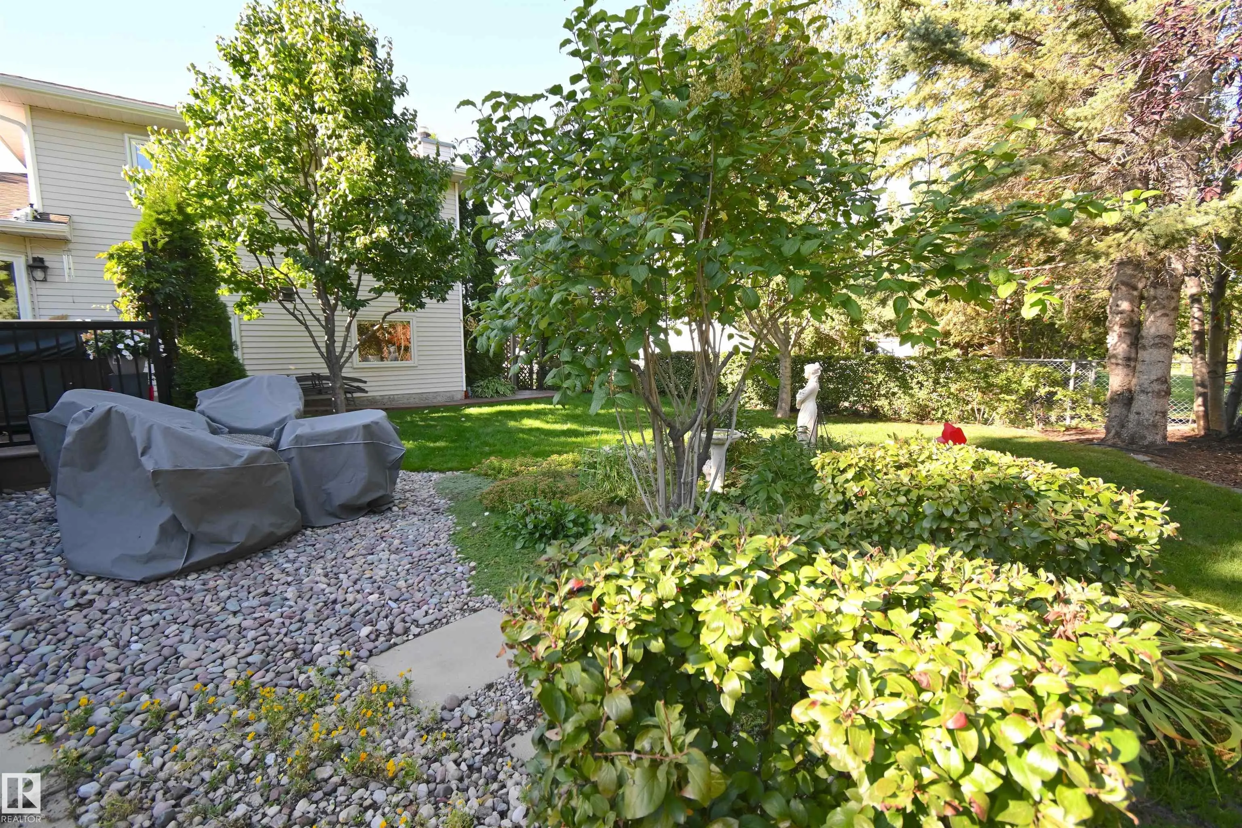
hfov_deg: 100.4
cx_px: 621
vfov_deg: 77.3
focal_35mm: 15
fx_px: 517
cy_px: 414
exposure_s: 1/250
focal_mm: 10
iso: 360
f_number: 4.5
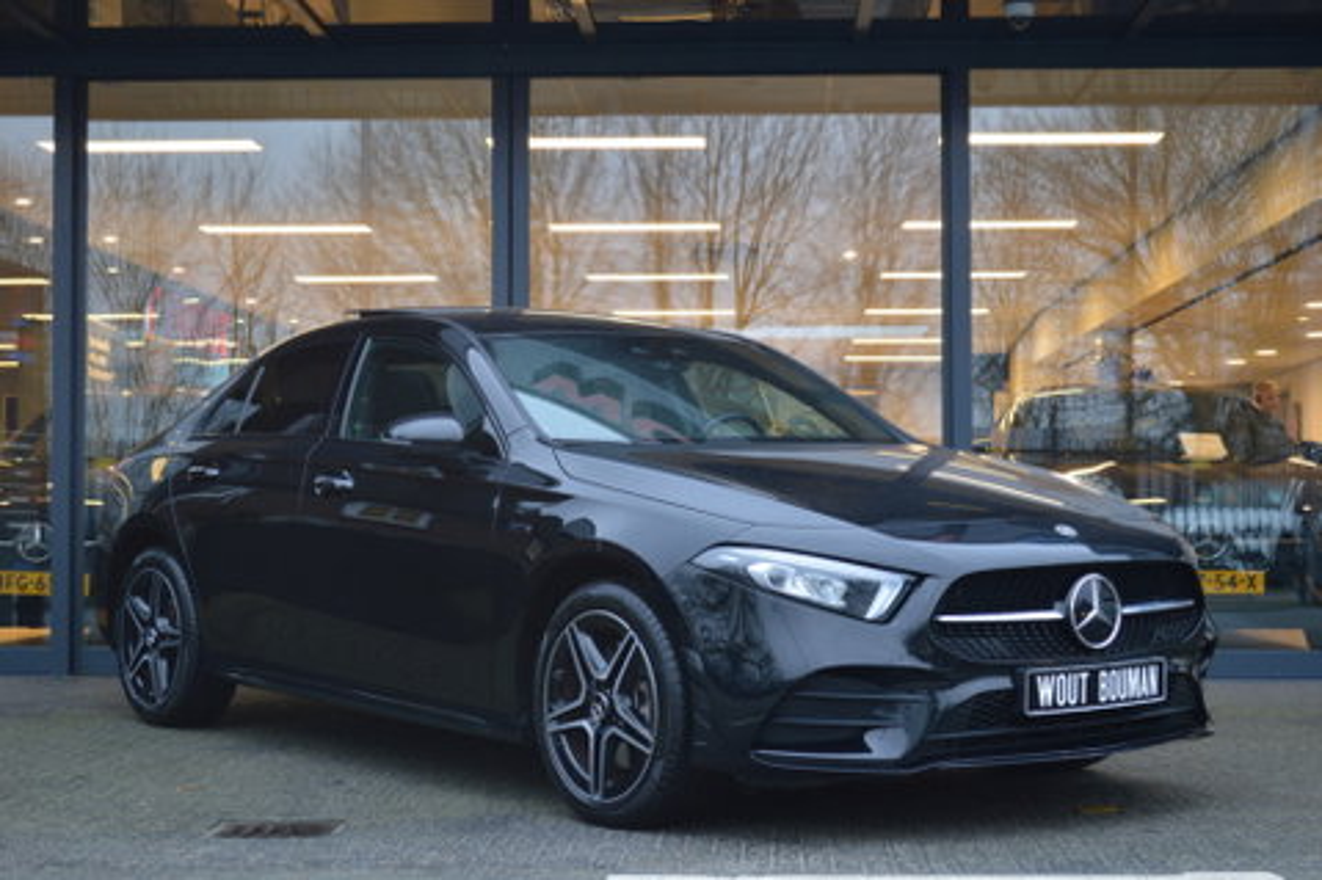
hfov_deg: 35.1
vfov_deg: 23.8
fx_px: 2092
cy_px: 440
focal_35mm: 57
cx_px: 661
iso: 400
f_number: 5
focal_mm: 38
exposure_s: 1/25
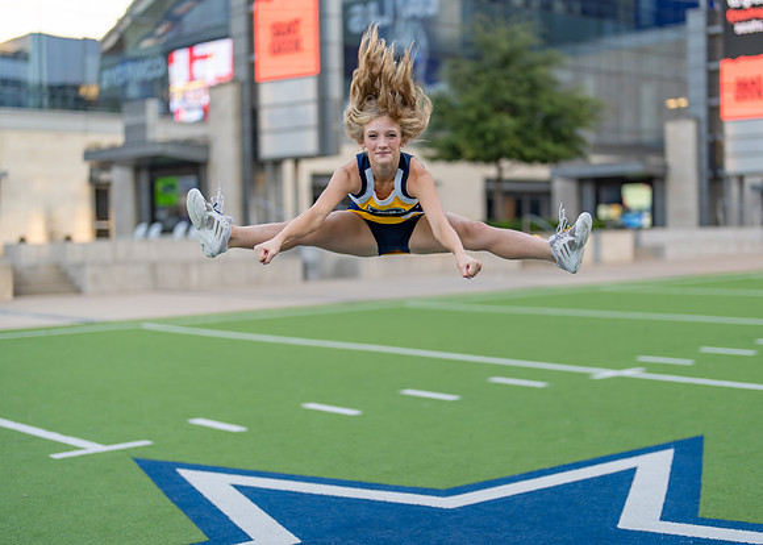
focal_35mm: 58
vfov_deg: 24.6
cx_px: 437
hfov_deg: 33.9
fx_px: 1251
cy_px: 293
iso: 200
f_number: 1.2
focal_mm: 50
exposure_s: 1/1250
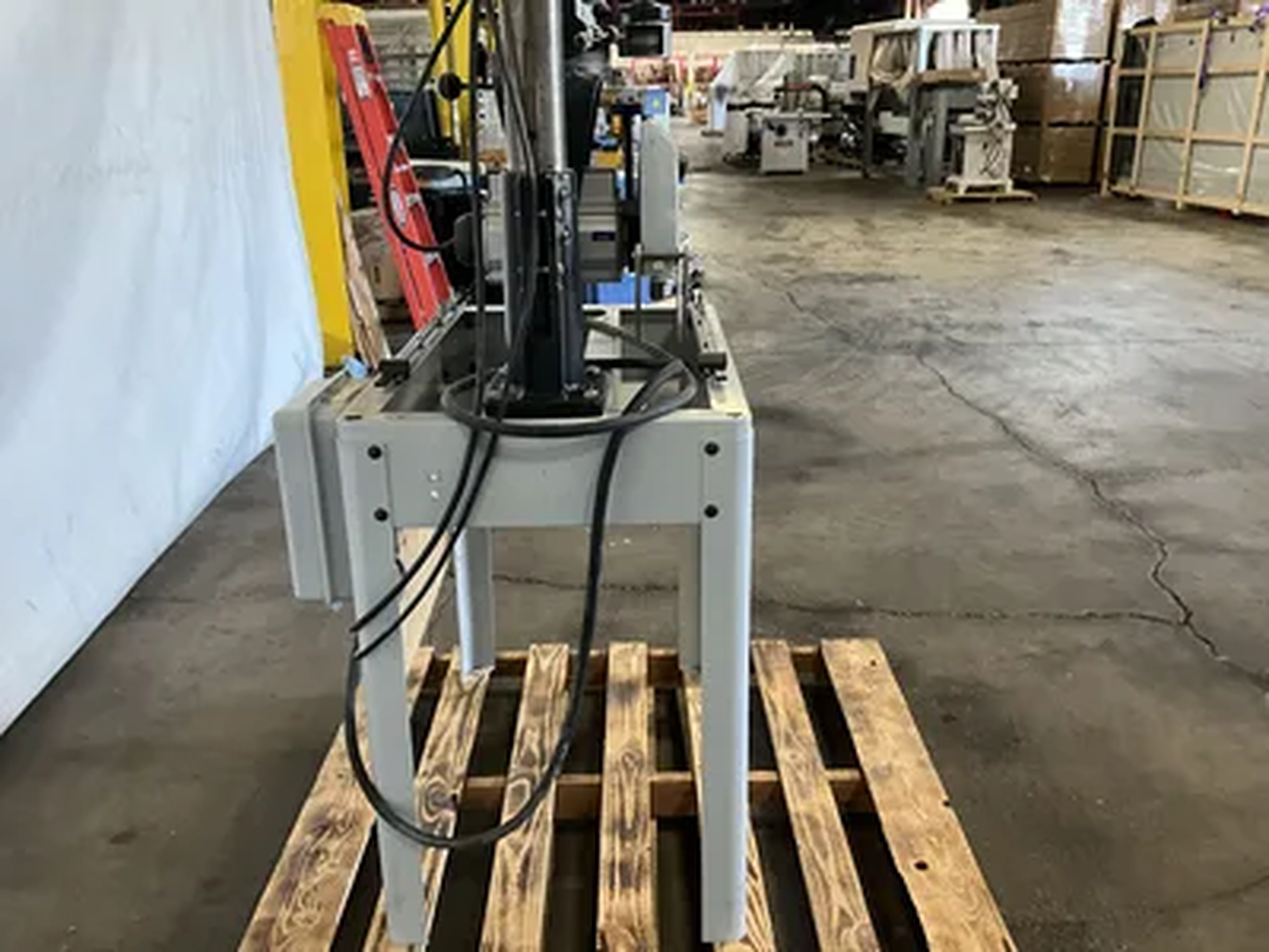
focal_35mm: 29
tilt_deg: -21.1
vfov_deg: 48.2
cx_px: 634
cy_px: 476
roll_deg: +1.7
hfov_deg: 61.7
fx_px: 1063
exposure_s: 1/60
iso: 200
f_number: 1.8
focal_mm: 3
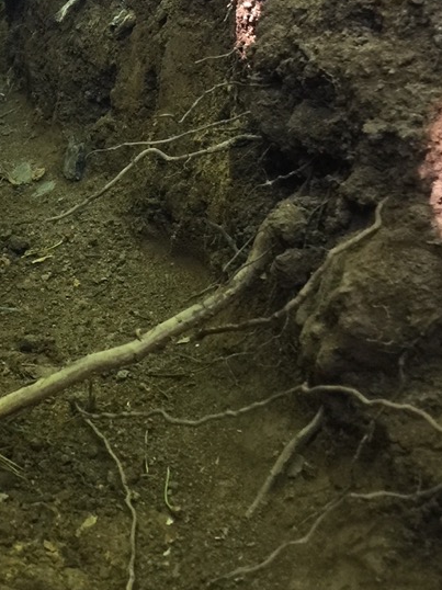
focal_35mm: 69
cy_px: 55
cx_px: -61
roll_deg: -1.8
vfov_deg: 27.1
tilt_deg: -19.4
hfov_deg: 20.2
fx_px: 1176
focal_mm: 4.15
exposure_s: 1/33
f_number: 2.2
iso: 64
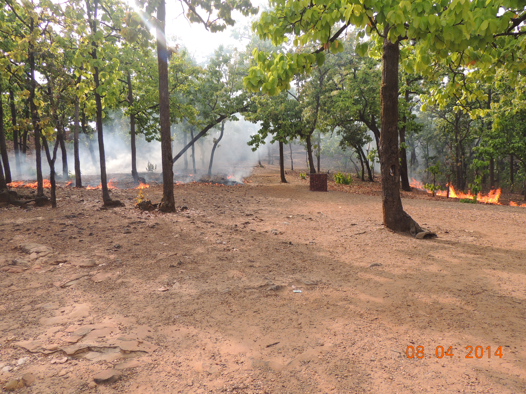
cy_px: 197
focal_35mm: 24
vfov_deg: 56.8
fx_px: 365
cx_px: 263
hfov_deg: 71.6
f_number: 3
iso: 100
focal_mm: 4.3
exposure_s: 1/500
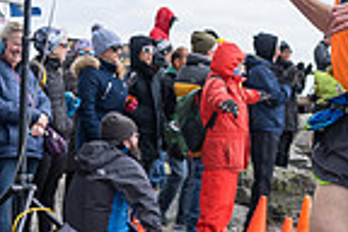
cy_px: 108
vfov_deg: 14.1
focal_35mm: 97
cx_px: 336
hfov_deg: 20.4
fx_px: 938
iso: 200
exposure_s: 1/1000
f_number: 4
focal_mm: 24
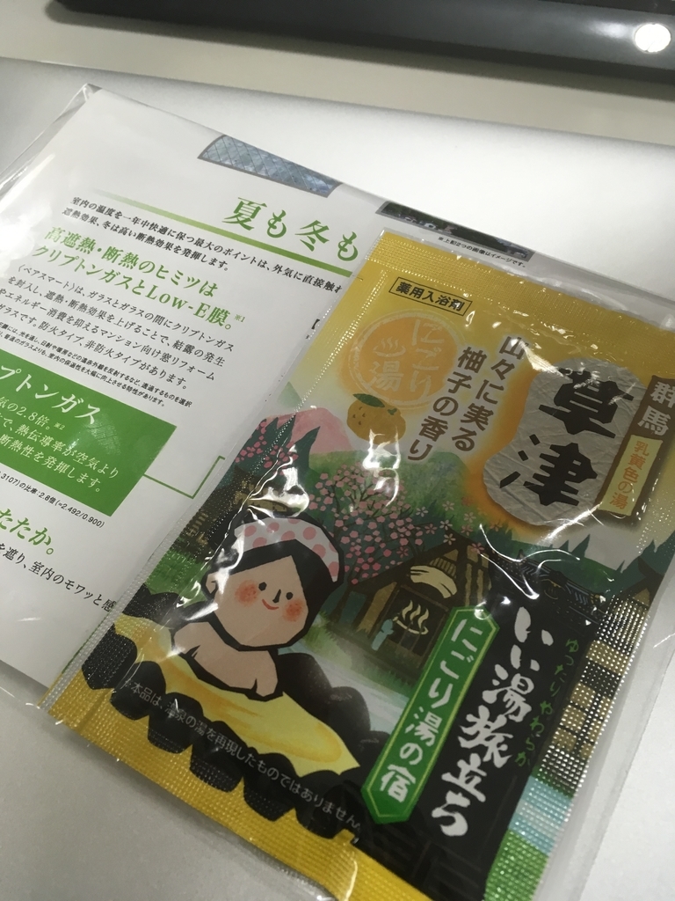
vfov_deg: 61.7
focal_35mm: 29
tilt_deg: -57.0
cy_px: 450
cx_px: 338
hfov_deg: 48.2
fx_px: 754
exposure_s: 1/33
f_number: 2.2
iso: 50
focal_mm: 4.15
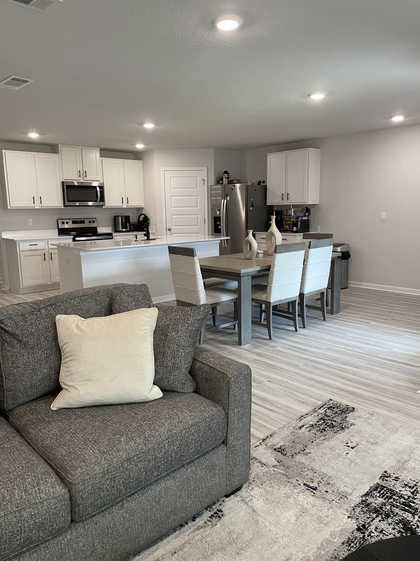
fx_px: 421
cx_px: 210
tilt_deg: -8.6
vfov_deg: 67.3
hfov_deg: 53.1
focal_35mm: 26
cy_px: 280
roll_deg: +1.0
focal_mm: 4.2
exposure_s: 1/60
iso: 100
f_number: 1.6
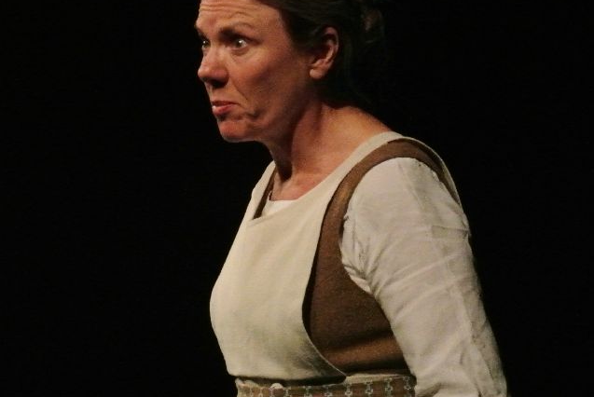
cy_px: 207
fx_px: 3567
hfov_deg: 9.5
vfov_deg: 6.4
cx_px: 254
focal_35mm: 216
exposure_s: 1/80
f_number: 8
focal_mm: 64
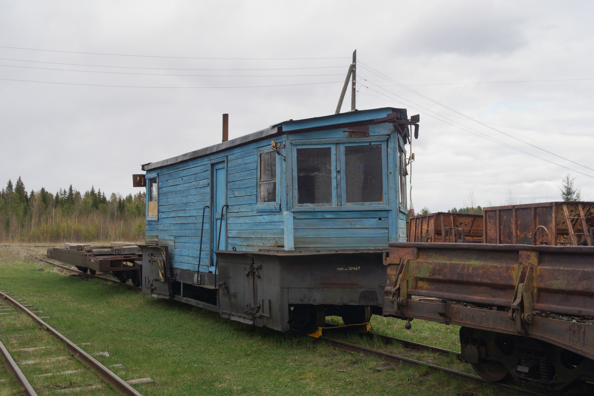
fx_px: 594
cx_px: 297
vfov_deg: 36.9
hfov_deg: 53.1
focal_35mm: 36
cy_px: 198
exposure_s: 1/160
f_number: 6.3
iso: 100
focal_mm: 24
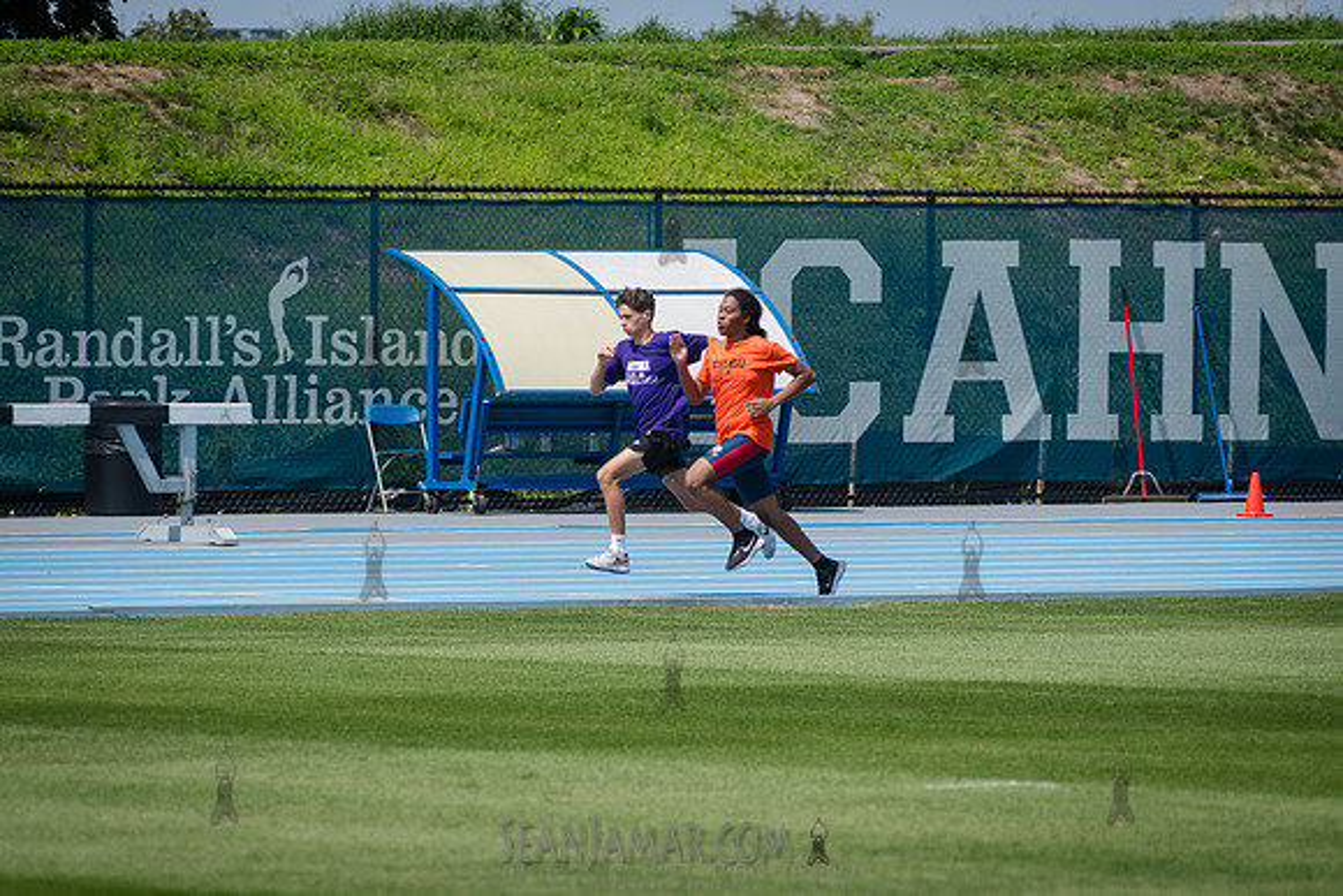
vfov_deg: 4.9
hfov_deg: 7.3
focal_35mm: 280
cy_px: 476
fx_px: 10464
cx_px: 697
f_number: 4.5
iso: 250
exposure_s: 1/2000
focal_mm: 200
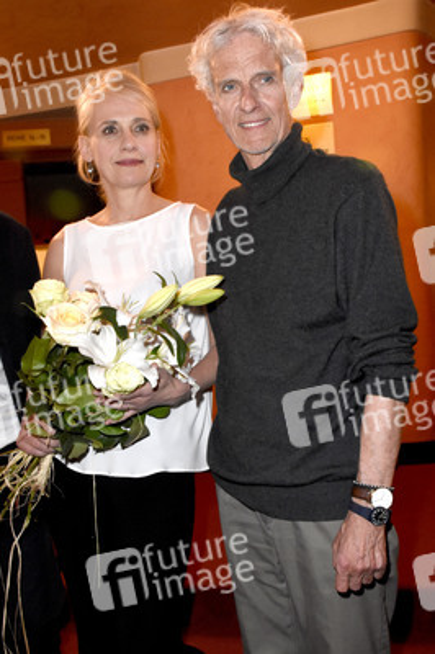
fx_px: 654
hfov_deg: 36.8
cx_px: 218
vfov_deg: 53.2
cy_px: 327
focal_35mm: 36
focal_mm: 24
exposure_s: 1/60
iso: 3200
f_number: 6.3
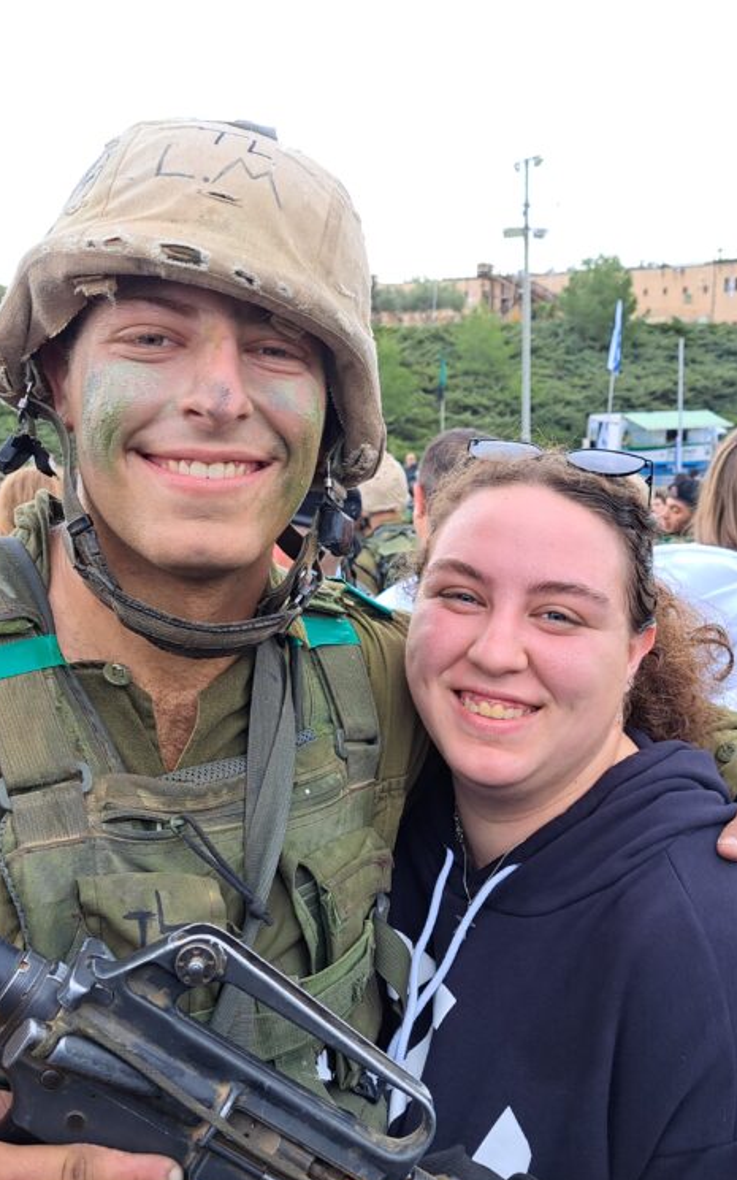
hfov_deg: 36.3
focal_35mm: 35
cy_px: 588
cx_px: 387
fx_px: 1125
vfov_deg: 55.3
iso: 50
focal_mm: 5.23
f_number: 1.8
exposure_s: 1/170
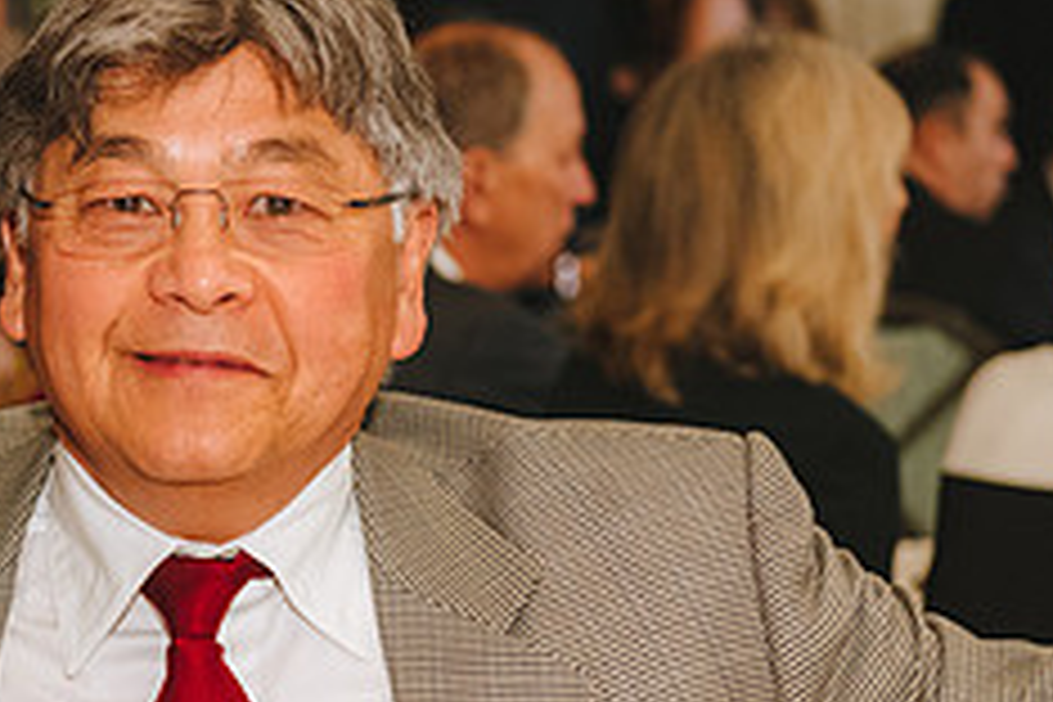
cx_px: -27
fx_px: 4329
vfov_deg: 9.3
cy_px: 538
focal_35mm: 148
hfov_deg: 13.7
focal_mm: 58
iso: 3200
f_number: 4
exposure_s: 1/160
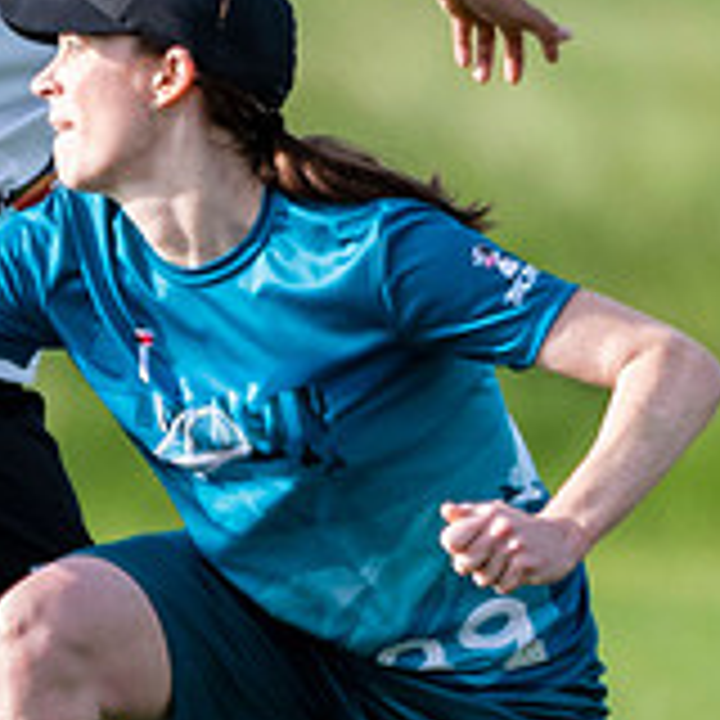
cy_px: 374
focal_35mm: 3237
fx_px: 76173
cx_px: 292
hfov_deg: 0.5
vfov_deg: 0.5
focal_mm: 400
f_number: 4
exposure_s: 1/1600
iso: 500
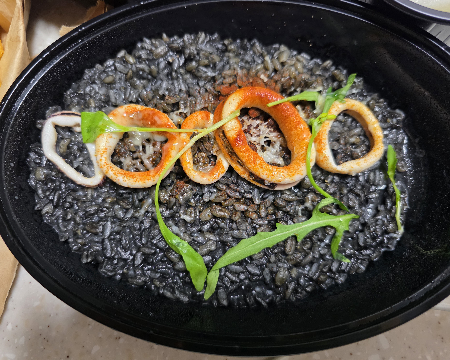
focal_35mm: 24
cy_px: 180
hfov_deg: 70.3
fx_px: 320
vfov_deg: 58.8
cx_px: 218
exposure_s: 1/120
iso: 640
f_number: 1.7
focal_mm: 6.3
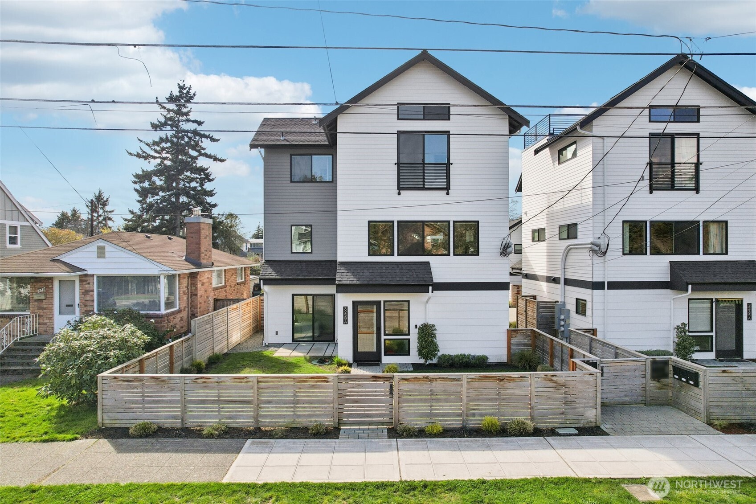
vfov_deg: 57.2
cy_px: 252
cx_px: 378
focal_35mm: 22
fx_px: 462
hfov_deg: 78.6
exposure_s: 1/2000
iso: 100
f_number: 2.8
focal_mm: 8.4
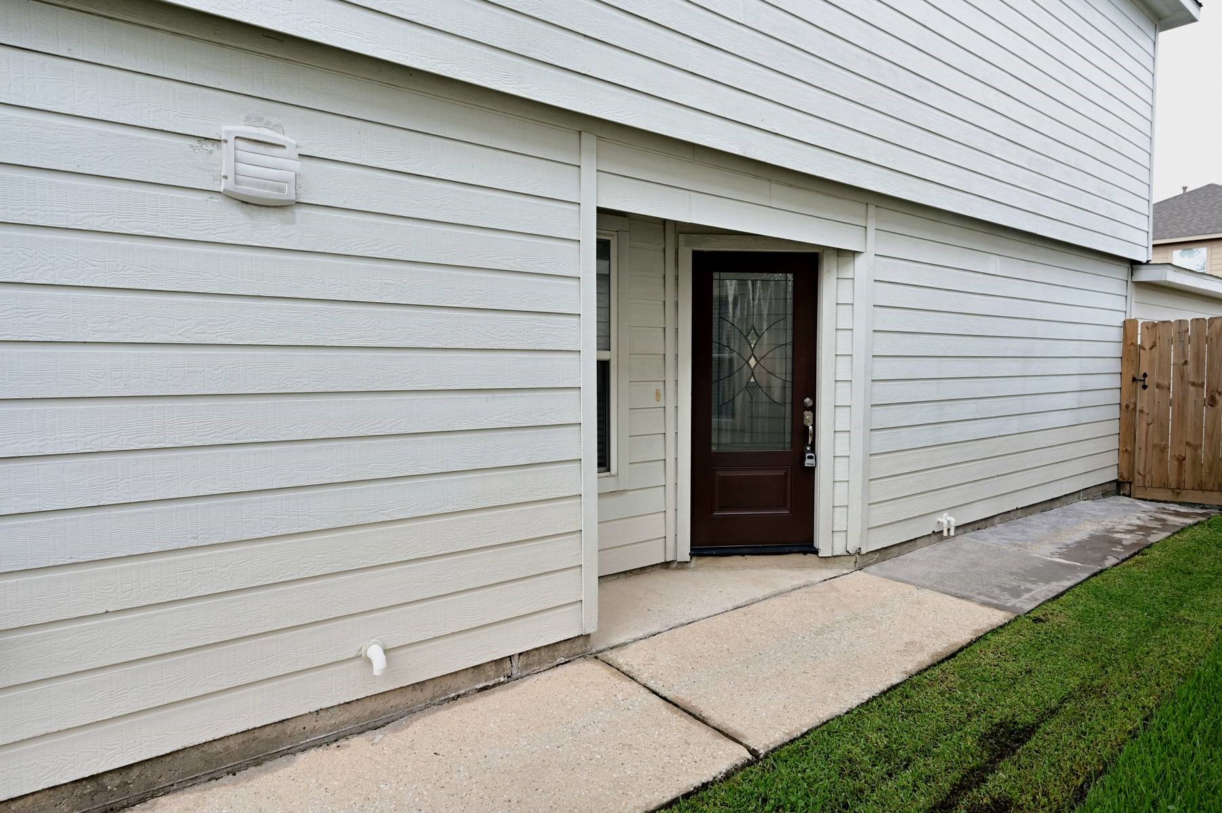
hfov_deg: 81.2
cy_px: 406
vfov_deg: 59.4
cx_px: 611
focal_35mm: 21
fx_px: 712
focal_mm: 21
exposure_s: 1/180
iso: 400
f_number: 6.7
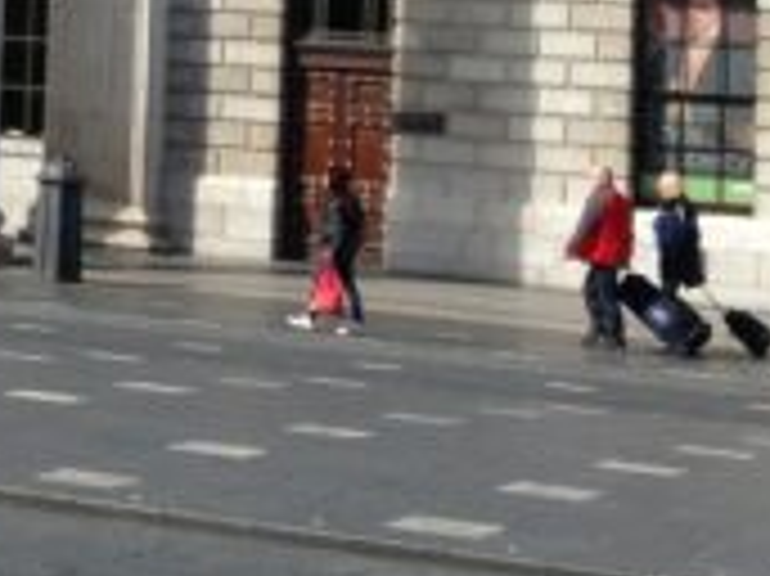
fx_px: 3290
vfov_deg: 9.7
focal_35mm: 148
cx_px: -356
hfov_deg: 12.7
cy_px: -310
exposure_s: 1/698
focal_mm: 3.3
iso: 32
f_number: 2.4
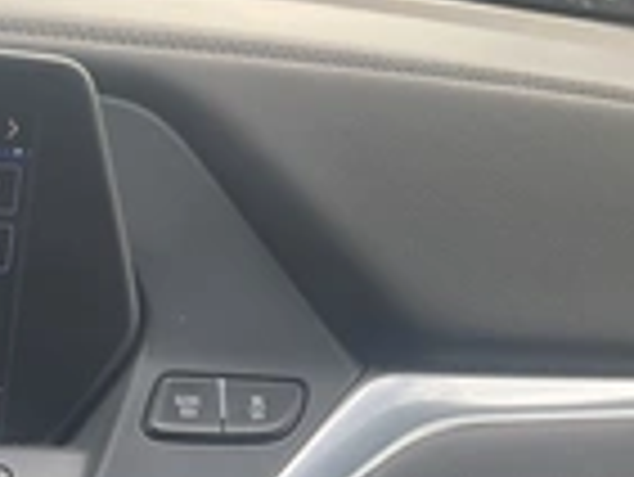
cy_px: 428
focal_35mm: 82
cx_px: -153
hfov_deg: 21.8
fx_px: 1503
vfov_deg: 17.7
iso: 20
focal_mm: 3
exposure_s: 1/122
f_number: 1.8
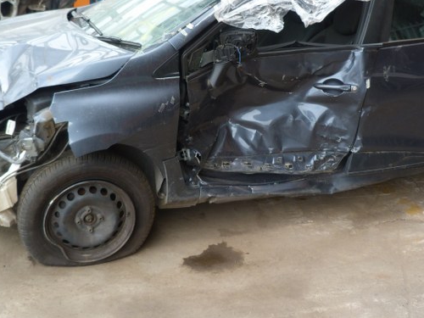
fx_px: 588
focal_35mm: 48
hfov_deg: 39.6
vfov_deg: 30.1
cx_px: 234
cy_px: 113
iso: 80
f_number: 2.9
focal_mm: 5.3
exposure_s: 1/100
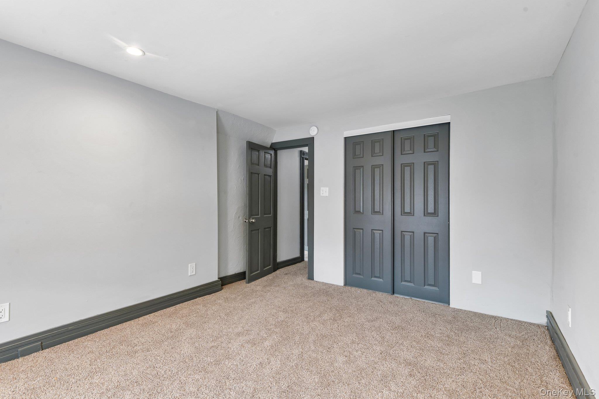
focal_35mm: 16
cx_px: 300
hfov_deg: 96.7
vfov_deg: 73.7
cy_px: 200
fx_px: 266
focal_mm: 16
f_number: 9
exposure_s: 1/4
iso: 250
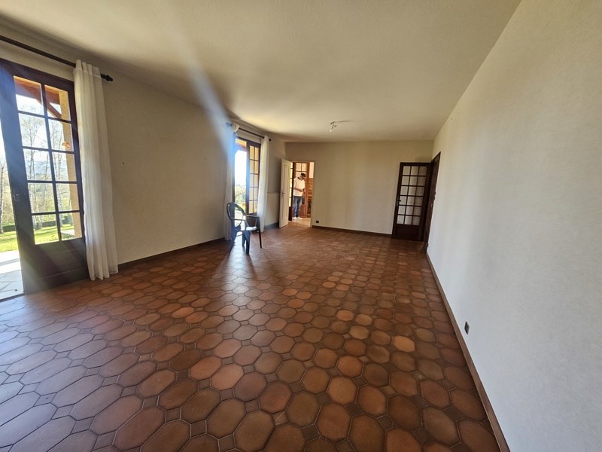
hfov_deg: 106.2
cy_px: 226
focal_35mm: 13
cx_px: 301
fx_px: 226
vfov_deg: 89.9
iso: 80
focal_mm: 2.2
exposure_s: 1/50
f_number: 2.2
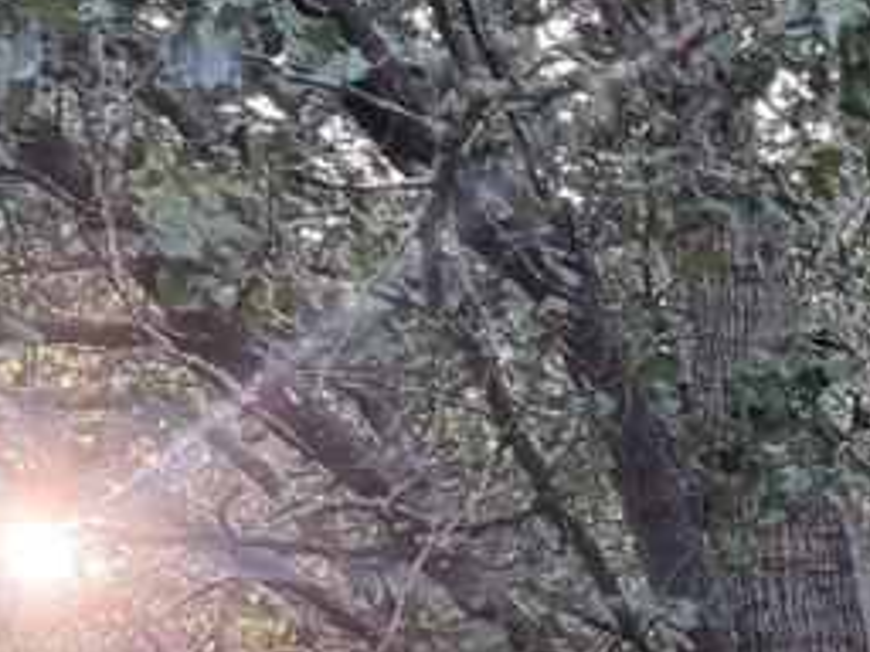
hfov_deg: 13.8
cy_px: 1542
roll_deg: +2.8
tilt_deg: +14.1
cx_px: 1274
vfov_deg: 9.7
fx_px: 3393
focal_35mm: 135
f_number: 1.78
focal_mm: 6.76
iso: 160
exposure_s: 1/217
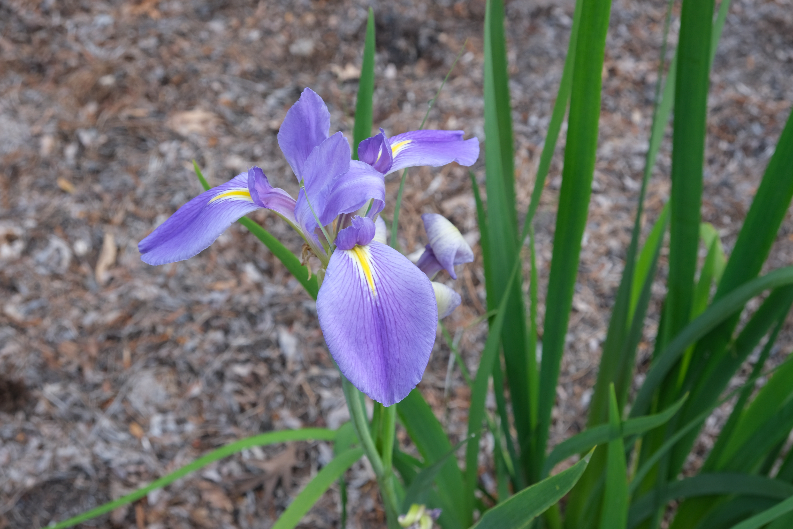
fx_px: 1079
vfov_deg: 27.5
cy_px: 264
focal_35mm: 49
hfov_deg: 40.3
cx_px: 396
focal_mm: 32.9
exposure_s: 1/50
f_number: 8
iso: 250
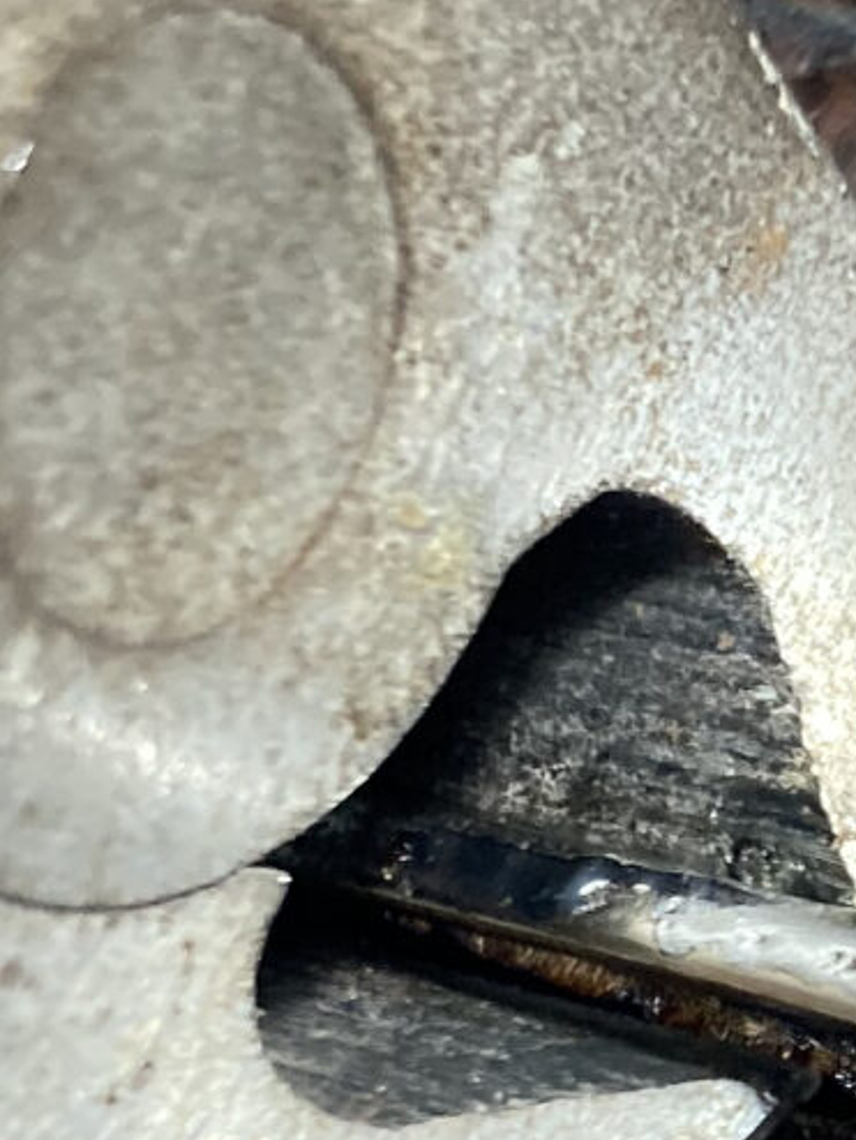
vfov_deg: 13.5
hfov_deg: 10.0
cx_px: 1181
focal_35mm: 145
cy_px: 923
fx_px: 4777
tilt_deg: -47.8
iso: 100
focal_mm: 3.99
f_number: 1.8
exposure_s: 1/50
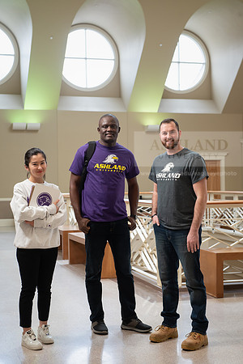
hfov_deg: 21.9
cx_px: 122
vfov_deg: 32.4
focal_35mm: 62
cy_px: 182
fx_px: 628
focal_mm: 62
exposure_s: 1/200
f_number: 5
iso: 1600
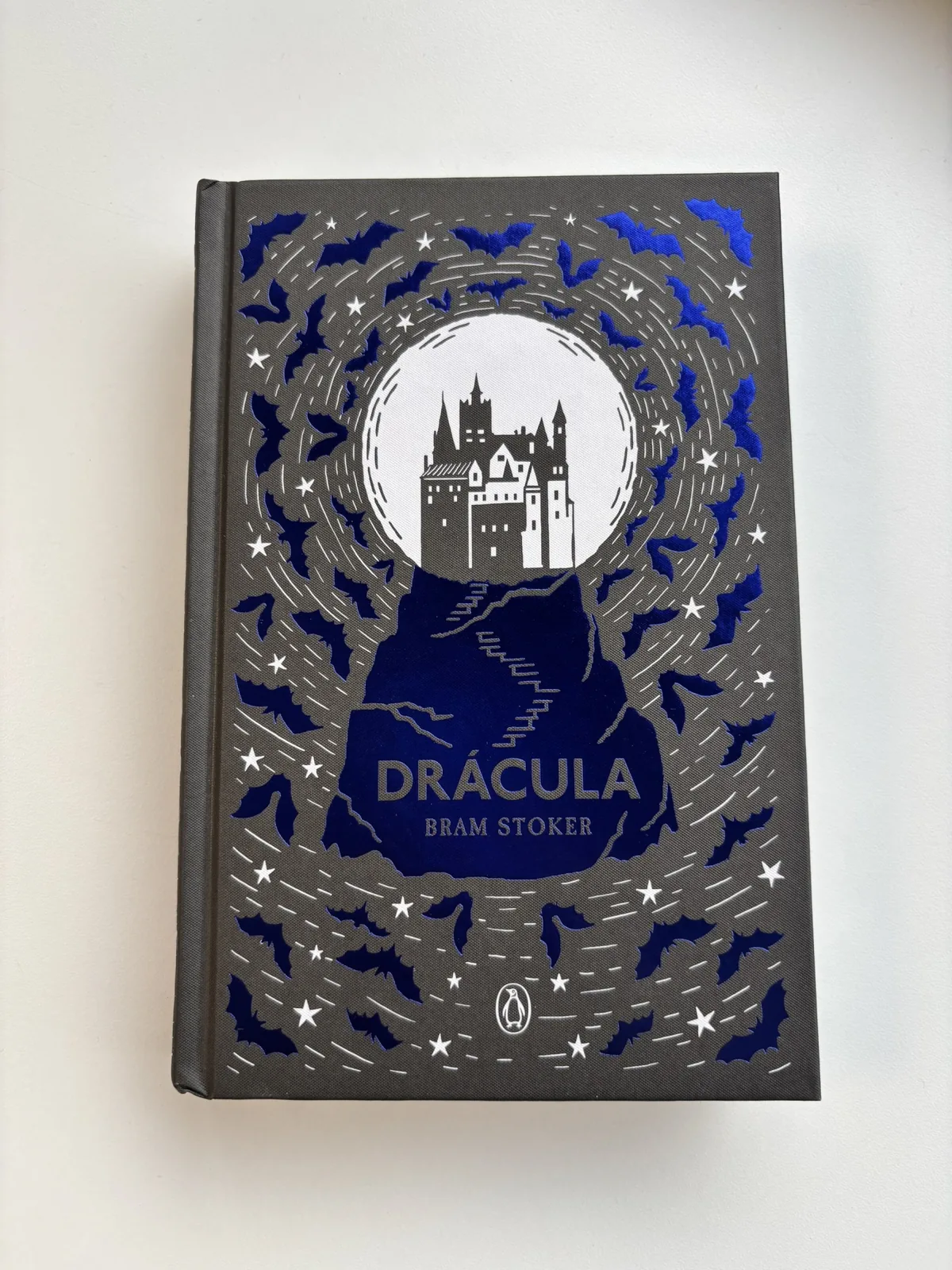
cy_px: 635
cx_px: 476
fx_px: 953
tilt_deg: -83.0
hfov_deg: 53.1
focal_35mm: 26
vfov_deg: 67.3
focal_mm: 5.96
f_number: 1.6
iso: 80
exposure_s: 1/121
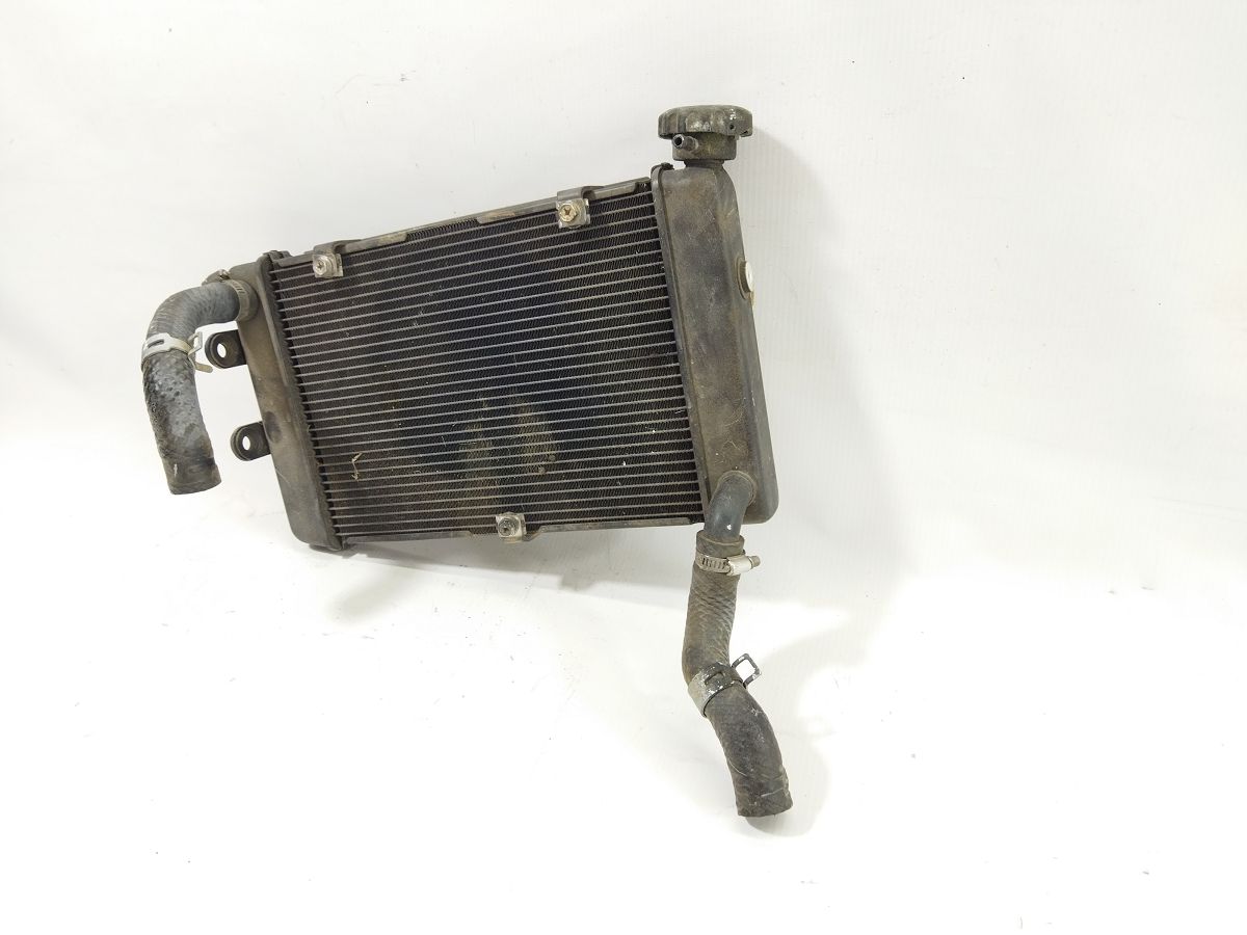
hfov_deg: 65.3
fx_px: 973
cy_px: 468
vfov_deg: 51.4
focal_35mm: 27
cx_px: 624
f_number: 1.79
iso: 104
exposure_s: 1/50
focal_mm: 4.71
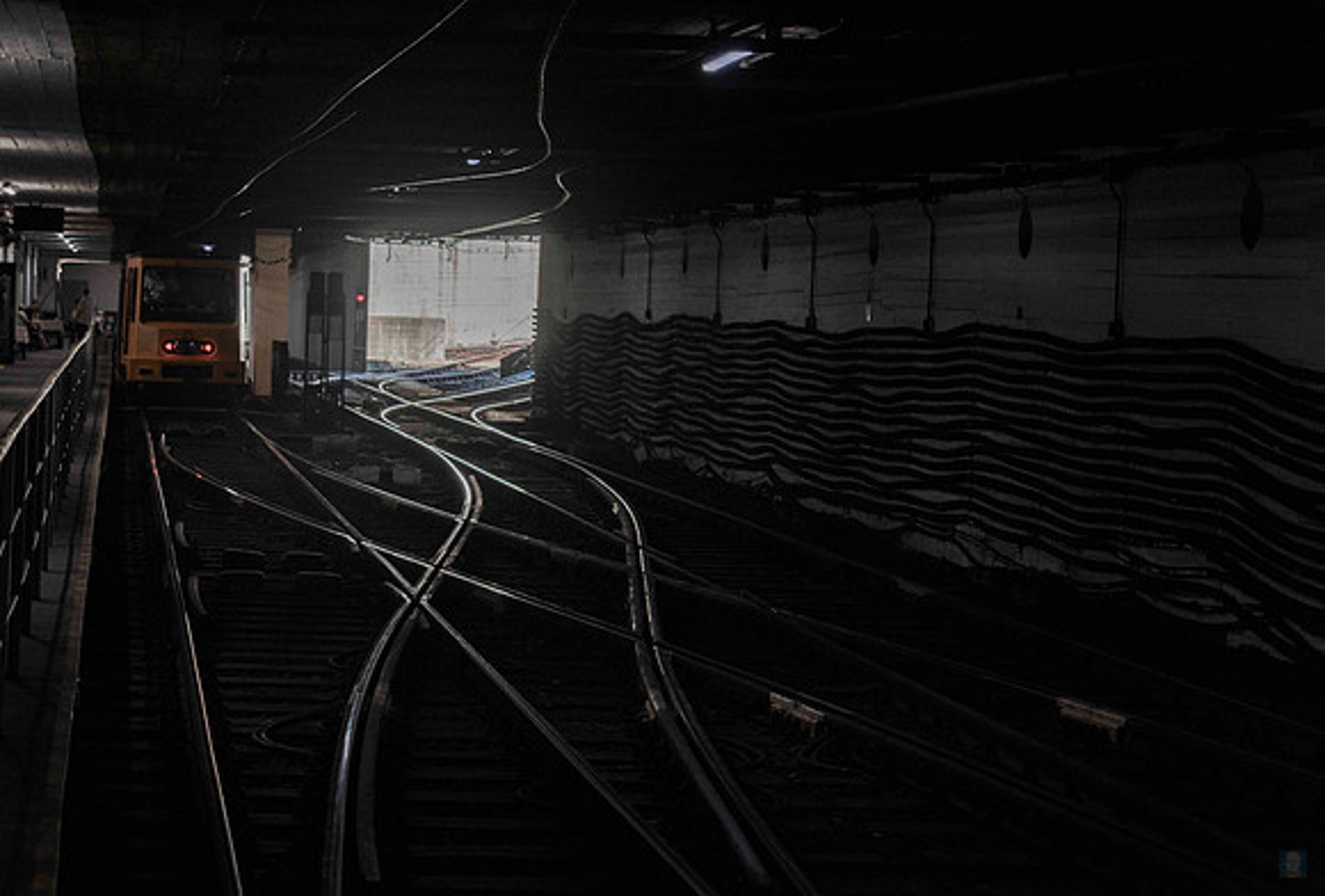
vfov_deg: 15.6
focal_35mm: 88
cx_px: 378
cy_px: 384
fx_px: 3262
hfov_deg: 22.8
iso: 100
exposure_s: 1/125
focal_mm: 62
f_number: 4
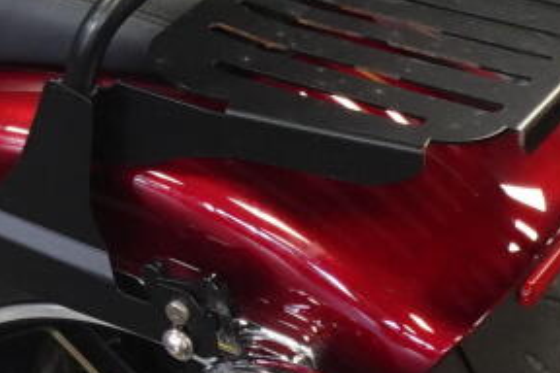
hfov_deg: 12.7
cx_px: -611
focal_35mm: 139
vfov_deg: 9.4
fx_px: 2162
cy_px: -312
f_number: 2
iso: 500
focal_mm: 7.6
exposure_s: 1/80
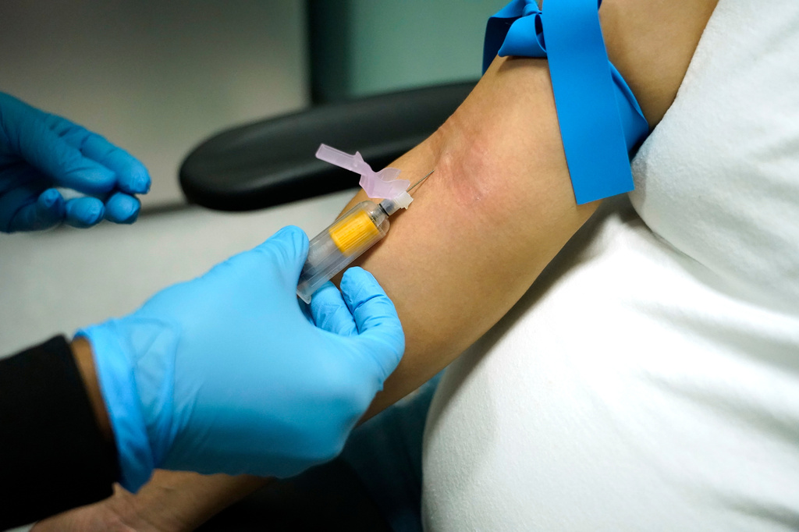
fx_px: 777
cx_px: 400
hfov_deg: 54.4
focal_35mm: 35
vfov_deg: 37.8
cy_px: 266
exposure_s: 1/640
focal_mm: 35
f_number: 4
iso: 8000
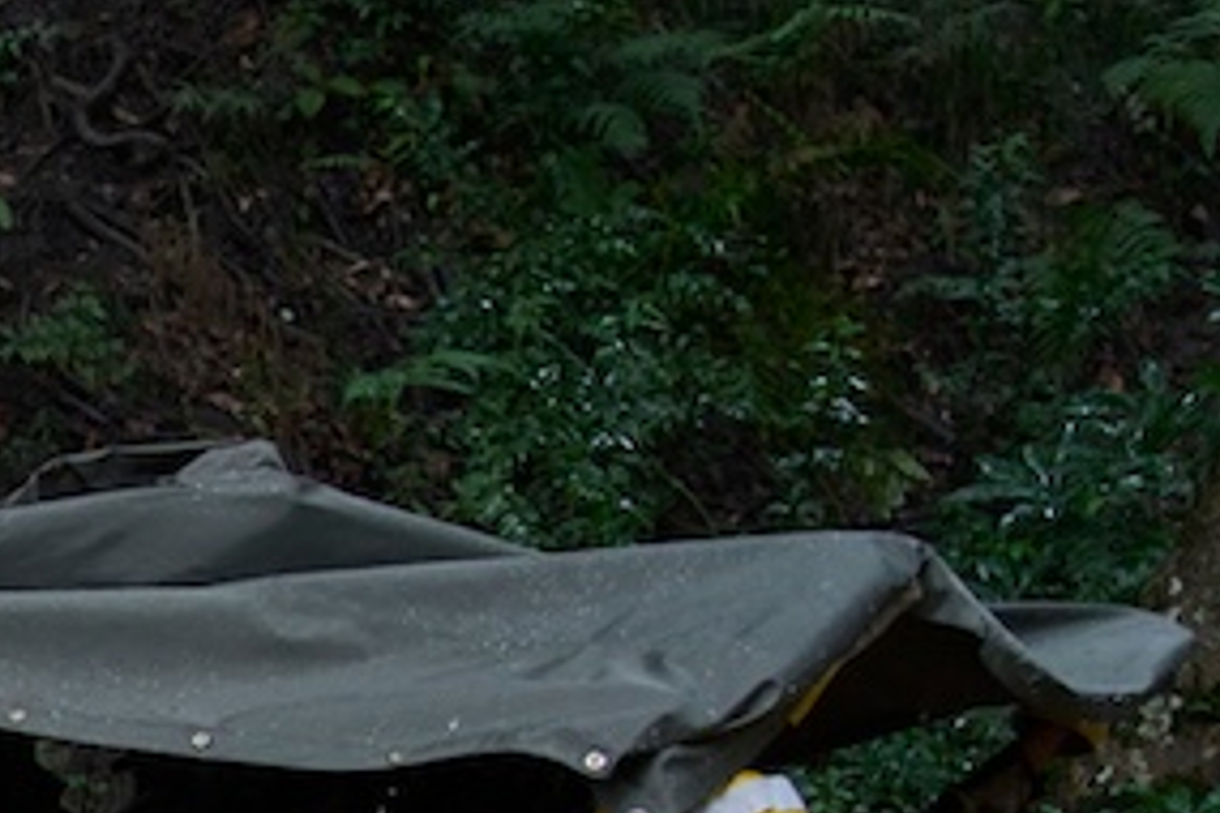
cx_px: -762
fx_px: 3151
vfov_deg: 13.9
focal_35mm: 93
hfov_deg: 18.6
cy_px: 1166
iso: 1600
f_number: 4
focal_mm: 27
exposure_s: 1/200
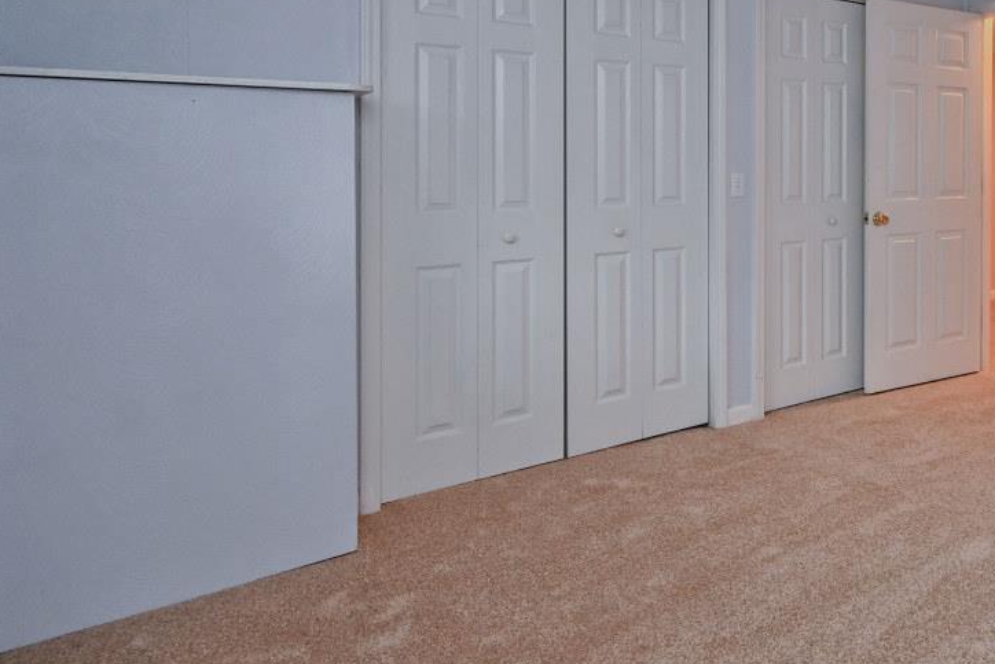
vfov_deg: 43.6
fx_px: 802
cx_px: 958
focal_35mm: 29
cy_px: 168
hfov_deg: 52.7
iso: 900
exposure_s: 1/60
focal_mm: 14
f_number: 4
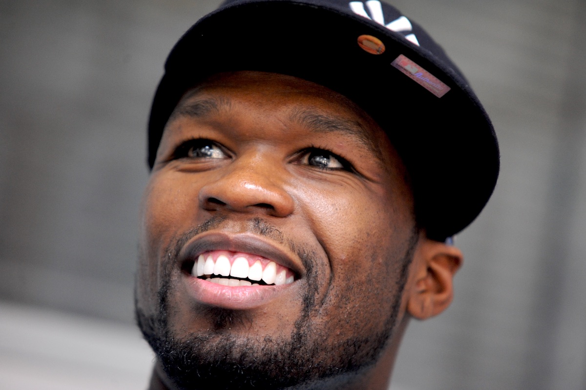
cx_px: 293
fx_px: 3253
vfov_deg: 6.9
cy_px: 195
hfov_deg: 10.3
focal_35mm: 200
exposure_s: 1/200
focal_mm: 200
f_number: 2.8
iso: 2500
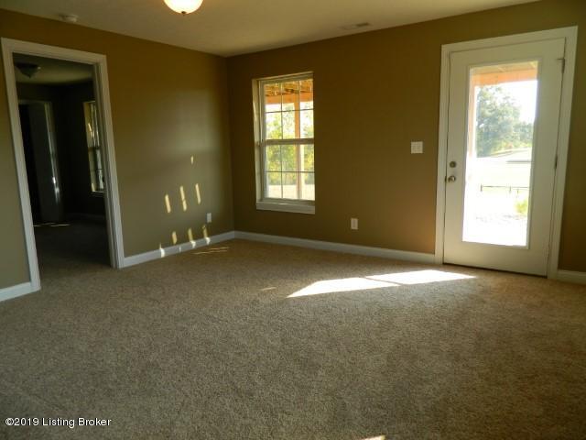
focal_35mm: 25
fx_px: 423
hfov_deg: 69.4
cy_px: 220
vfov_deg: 54.9
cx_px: 293
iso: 80
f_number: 3.1
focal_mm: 4.5
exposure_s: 1/100
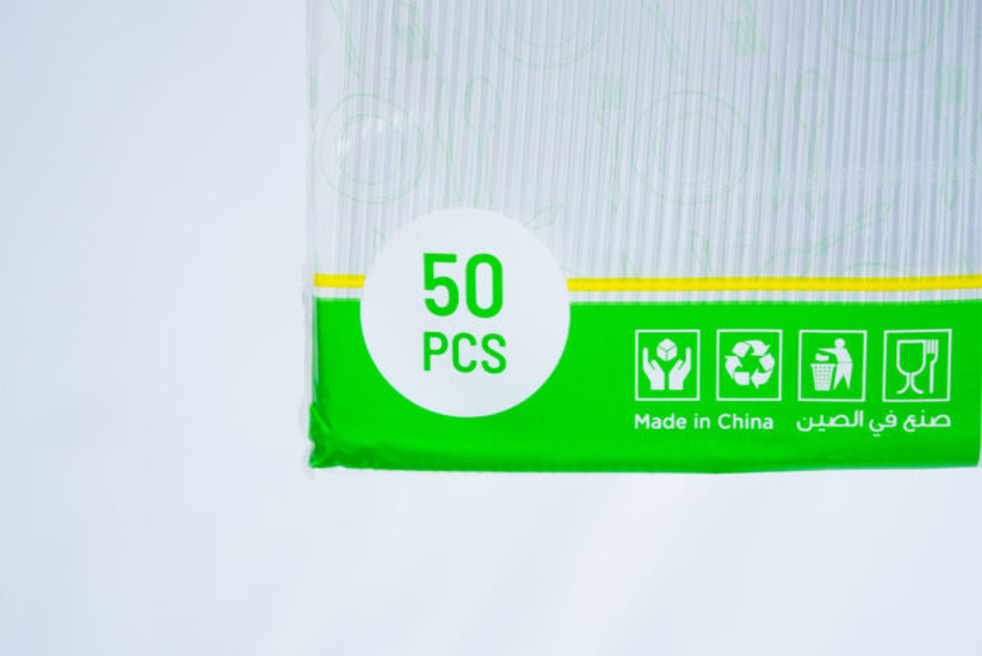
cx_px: 491
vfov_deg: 21.3
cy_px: 328
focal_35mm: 64
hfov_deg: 31.4
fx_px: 1747
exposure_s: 1/200
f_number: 9
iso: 3200
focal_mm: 64
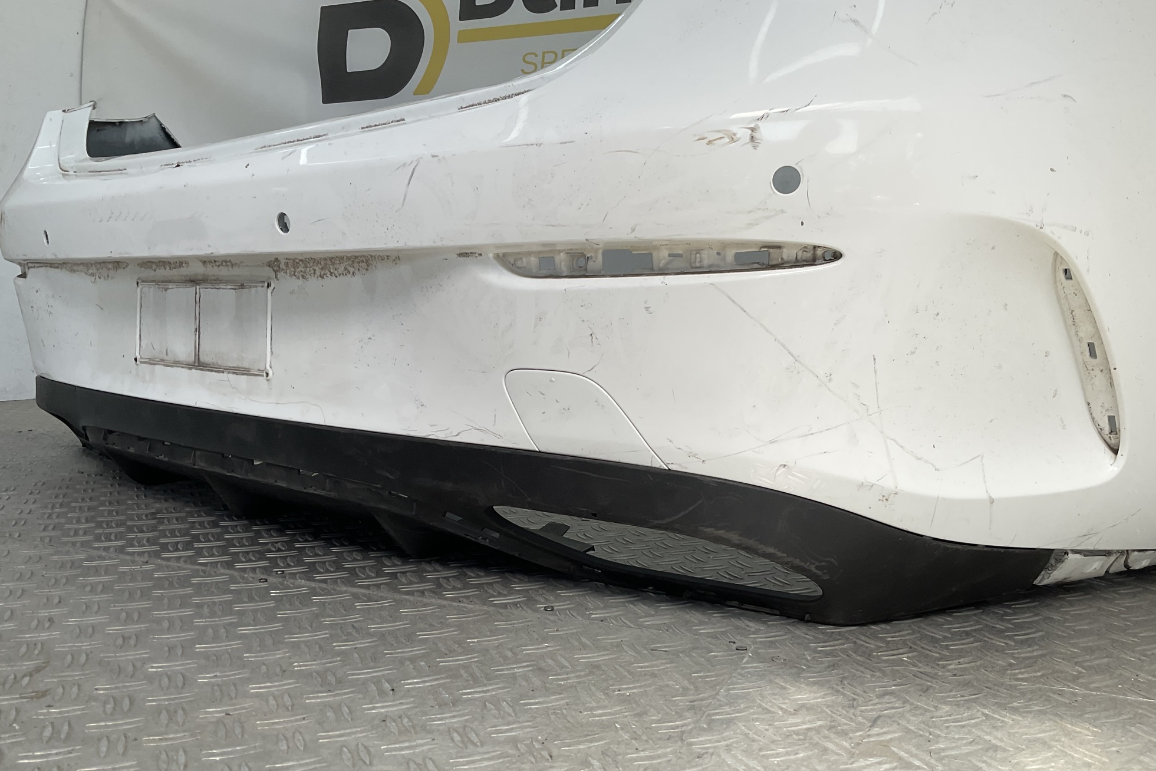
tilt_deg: -7.3
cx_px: 582
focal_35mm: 31
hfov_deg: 60.3
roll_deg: -1.2
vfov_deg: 42.3
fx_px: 996
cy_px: 412
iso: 16
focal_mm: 3
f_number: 1.8
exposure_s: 1/551
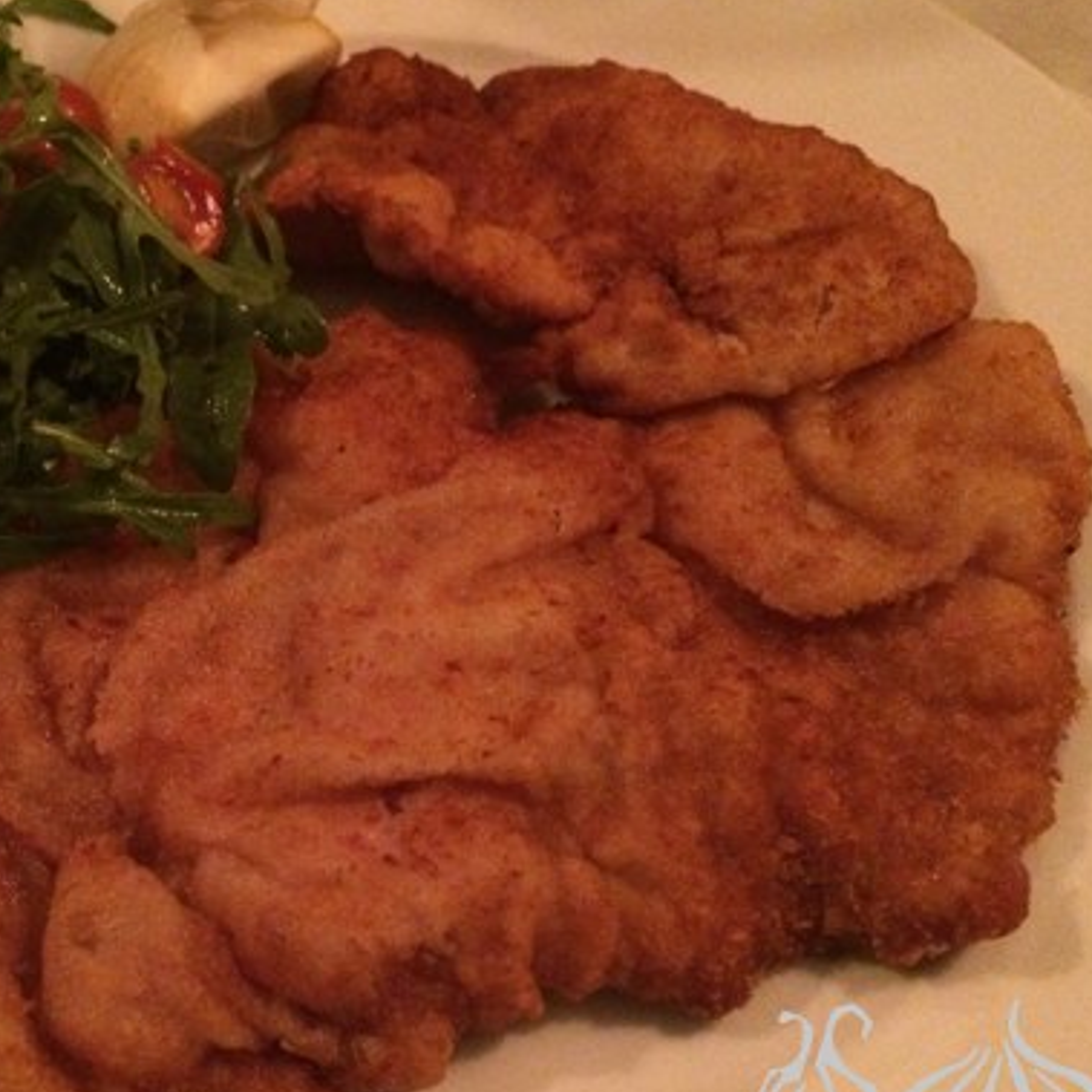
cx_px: 265
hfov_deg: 38.9
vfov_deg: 40.0
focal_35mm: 42
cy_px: 562
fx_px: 1499
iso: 800
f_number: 2.2
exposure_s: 1/15
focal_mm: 4.12
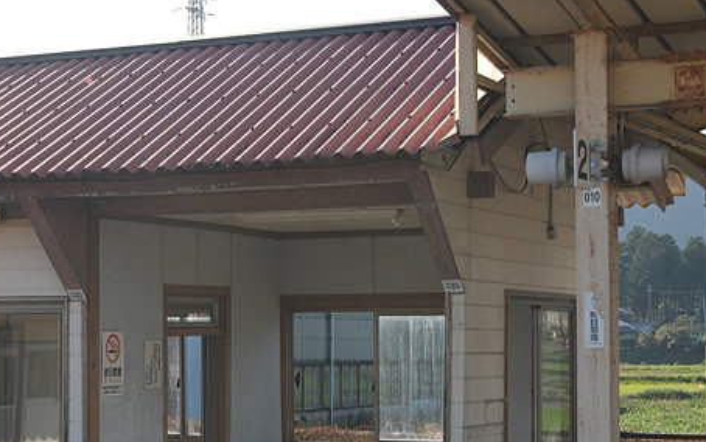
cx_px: 205
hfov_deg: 32.5
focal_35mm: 62
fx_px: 1193
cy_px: 283
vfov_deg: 20.9
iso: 125
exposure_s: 1/120
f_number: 8
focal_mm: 24
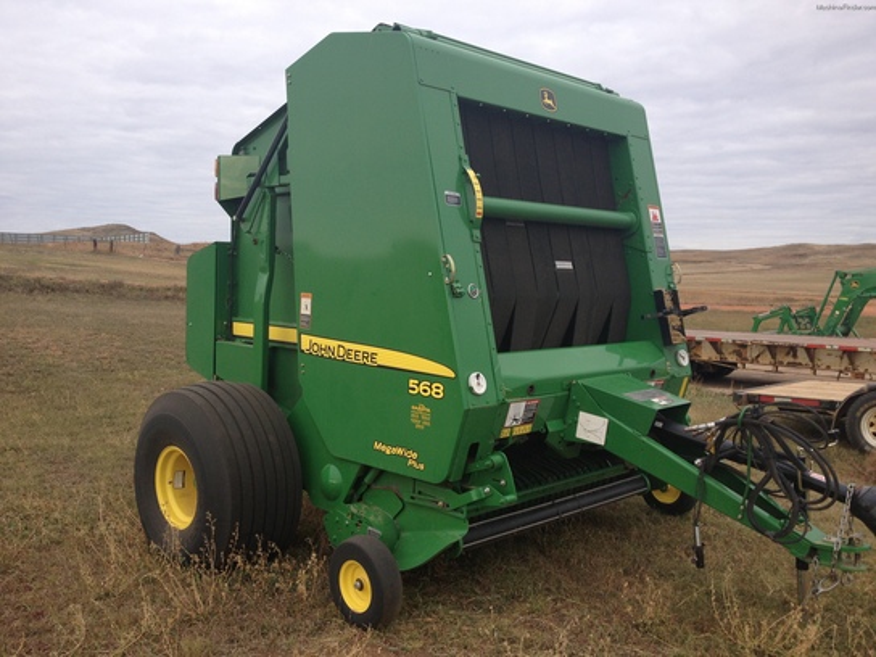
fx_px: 886
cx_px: 438
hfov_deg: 52.6
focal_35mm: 35
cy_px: 328
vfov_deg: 40.7
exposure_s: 1/521
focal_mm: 4.28
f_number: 2.4
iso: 50
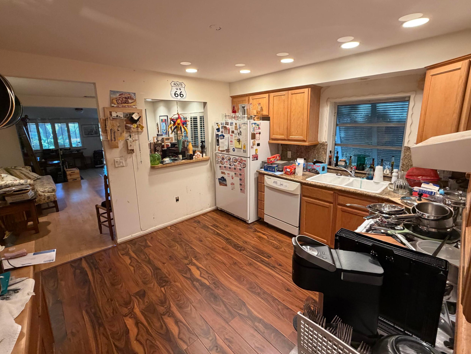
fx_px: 218
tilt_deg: -10.6
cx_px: 237
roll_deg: +1.8
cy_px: 164
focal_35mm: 16
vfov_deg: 78.0
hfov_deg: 94.5
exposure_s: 1/60
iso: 320
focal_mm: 2.22
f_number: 2.2
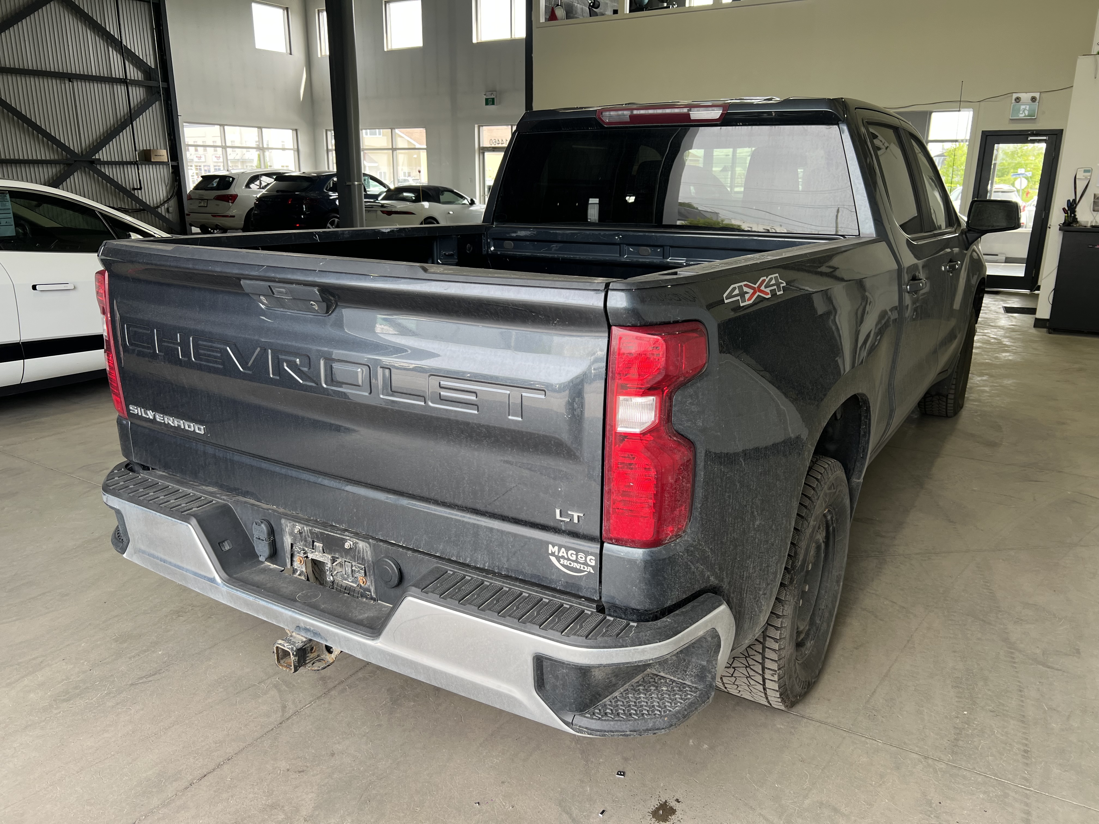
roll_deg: -0.5
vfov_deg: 53.1
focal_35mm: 26
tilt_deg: -14.7
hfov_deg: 67.3
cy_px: 412
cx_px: 550
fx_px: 825
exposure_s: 1/212
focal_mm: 5.7
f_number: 1.5
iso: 40
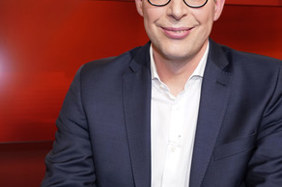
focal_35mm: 51
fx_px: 399
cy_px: 58
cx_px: 176
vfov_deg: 26.2
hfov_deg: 38.7
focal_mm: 33
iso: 1600
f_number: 5
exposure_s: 1/125
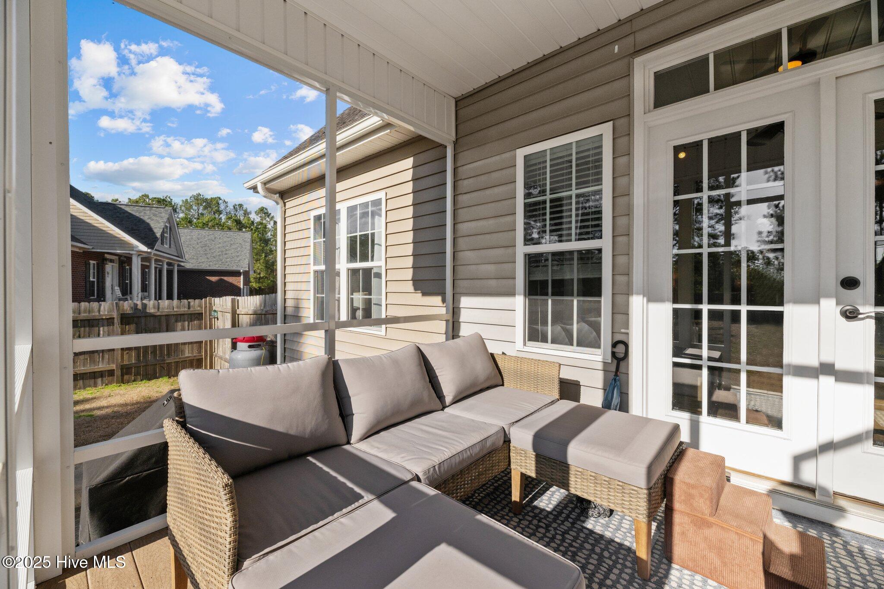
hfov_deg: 104.3
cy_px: 294
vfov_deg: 81.2
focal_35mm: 14
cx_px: 442
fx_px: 344
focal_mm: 14
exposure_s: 1/640
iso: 400
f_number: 9
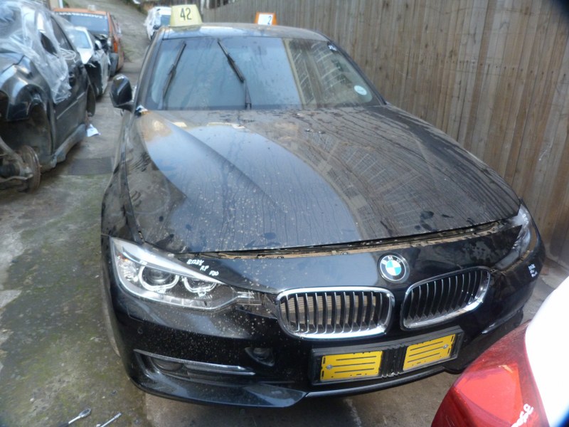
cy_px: 214
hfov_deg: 69.4
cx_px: 284
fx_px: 411
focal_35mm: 25
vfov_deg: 54.9
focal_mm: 4.5
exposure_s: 1/125
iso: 200
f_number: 2.8
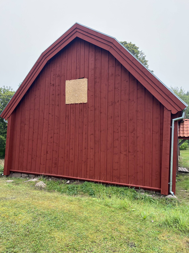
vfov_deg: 67.3
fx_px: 189
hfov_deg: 53.1
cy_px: 126
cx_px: 94
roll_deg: -0.3
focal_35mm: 26
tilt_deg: +1.9
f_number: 1.6
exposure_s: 1/291
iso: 50
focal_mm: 5.1
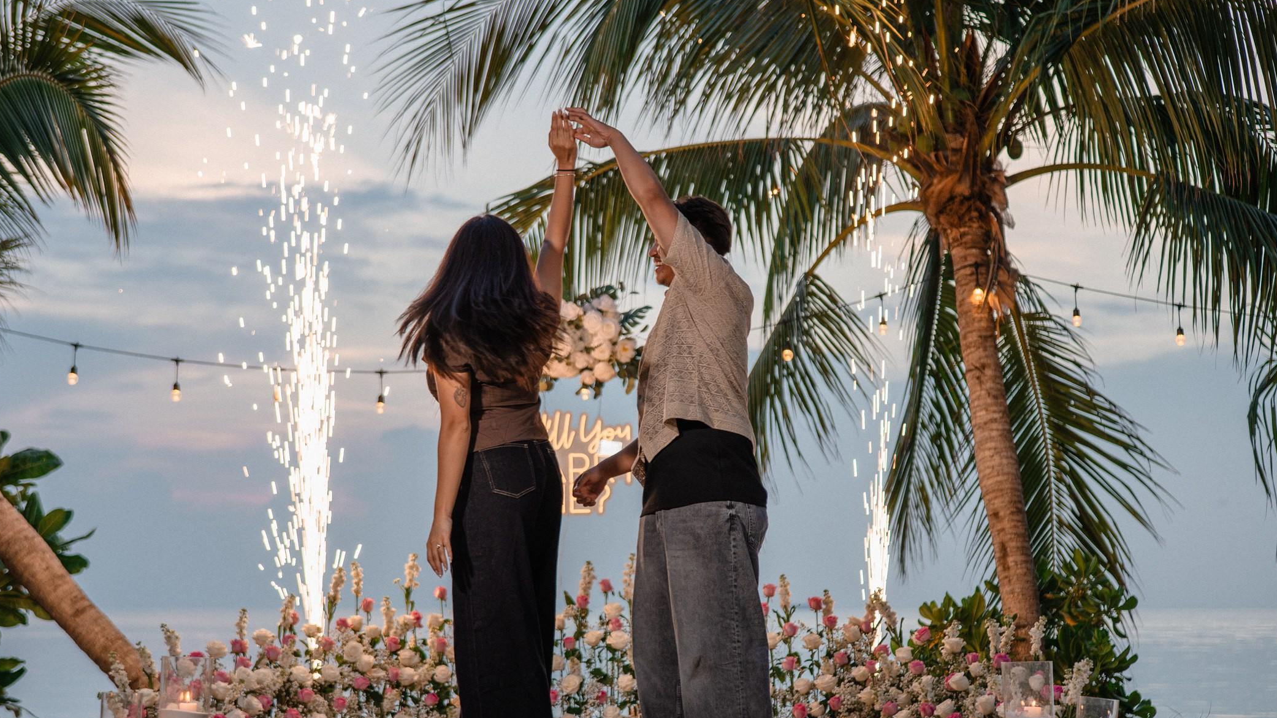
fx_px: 2032
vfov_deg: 20.0
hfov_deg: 34.9
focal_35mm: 60
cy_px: 413
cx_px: 627
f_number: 2.5
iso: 160
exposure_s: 1/200
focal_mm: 50
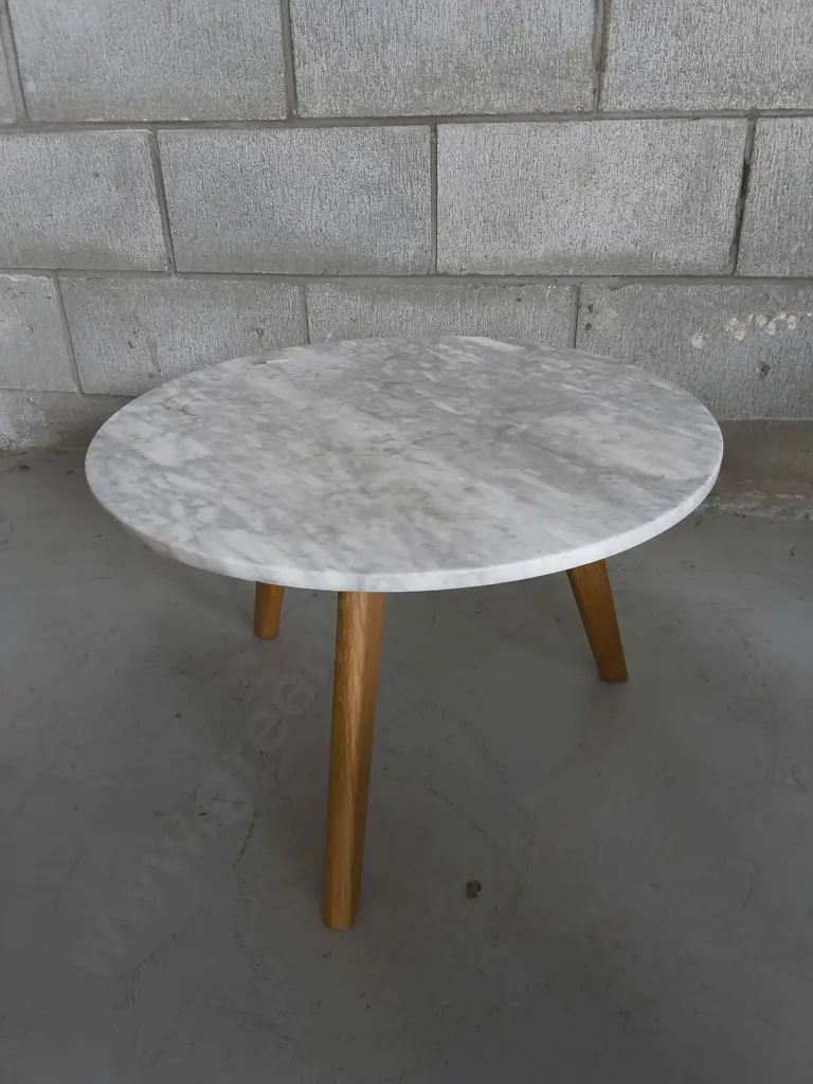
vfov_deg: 65.3
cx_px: 406
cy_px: 542
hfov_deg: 51.4
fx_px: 846
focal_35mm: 27
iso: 125
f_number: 2
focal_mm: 2.87
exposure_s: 1/100
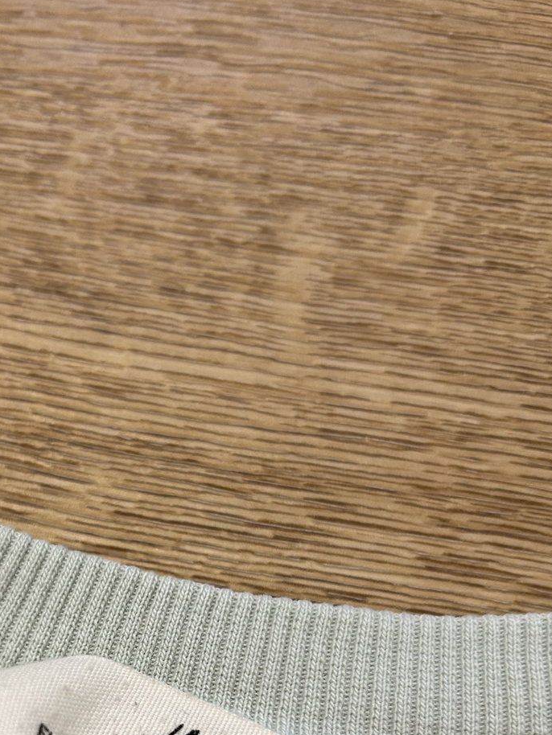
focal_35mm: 47
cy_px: 645
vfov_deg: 38.0
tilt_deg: -78.1
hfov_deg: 30.3
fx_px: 999
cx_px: 123
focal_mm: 5.7
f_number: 1.5
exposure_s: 1/50
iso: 80
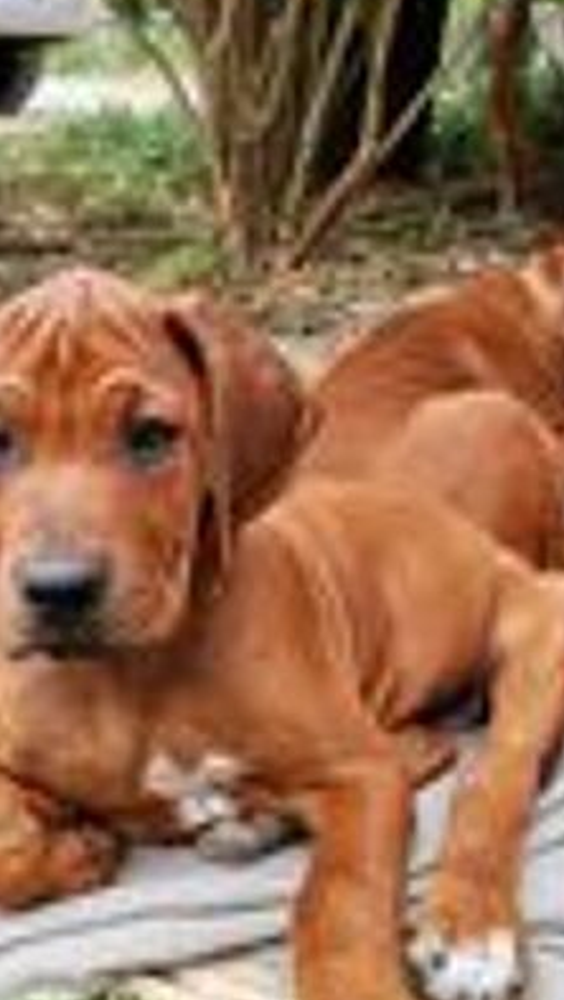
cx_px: 173
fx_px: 1221
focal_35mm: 46
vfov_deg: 43.7
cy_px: 693
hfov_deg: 25.8
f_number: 1.8
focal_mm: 4.75
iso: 50
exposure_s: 1/282
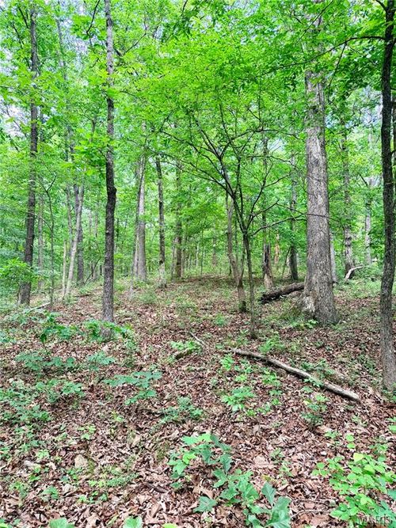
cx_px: 198
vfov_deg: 71.6
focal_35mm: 24
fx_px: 366
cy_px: 264
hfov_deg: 56.8
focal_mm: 6.76
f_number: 1.78
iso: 80
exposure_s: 1/176
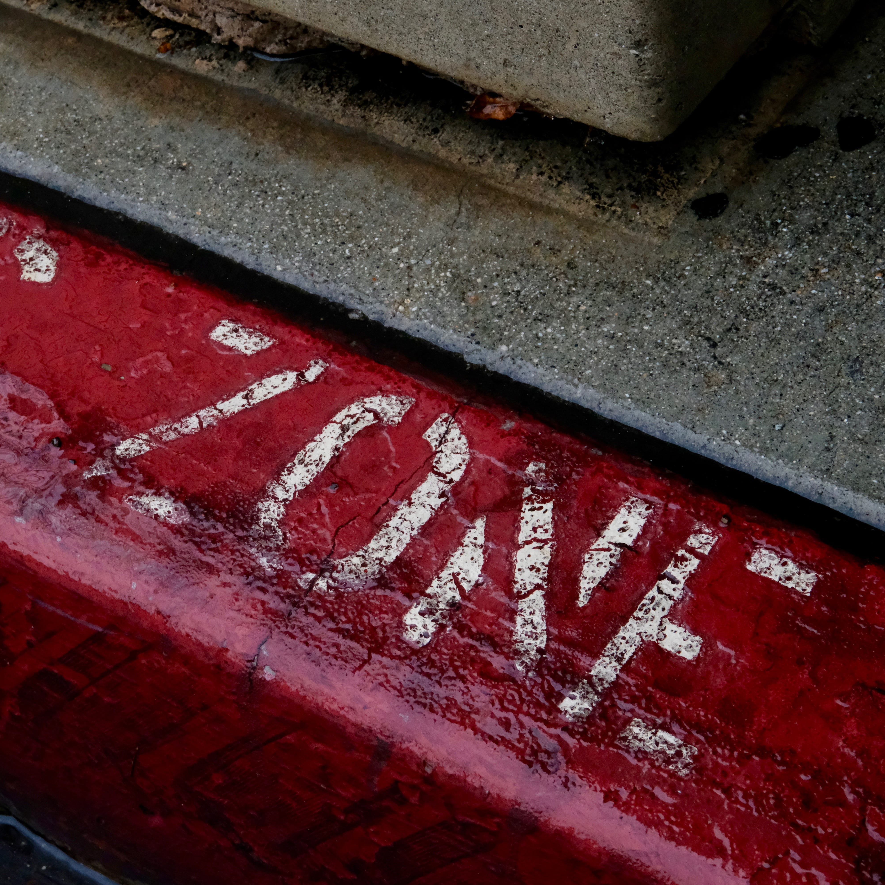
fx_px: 2777
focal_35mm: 96
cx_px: 228
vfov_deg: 18.1
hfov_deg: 18.0
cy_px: 442
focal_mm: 50
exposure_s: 1/125
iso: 4000
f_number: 11
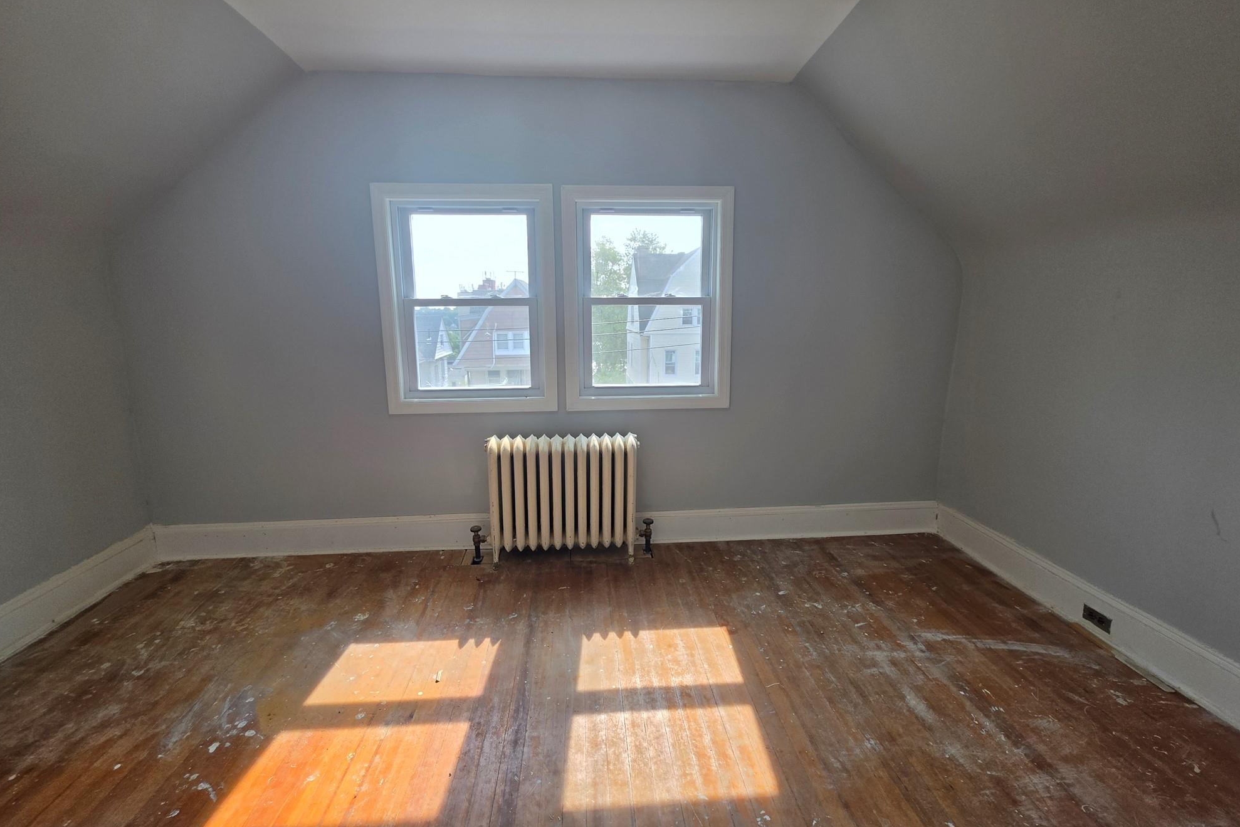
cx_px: 614
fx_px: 482
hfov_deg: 104.2
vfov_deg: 81.2
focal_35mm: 14
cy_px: 407
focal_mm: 2.2
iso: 32
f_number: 1.9
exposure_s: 1/247
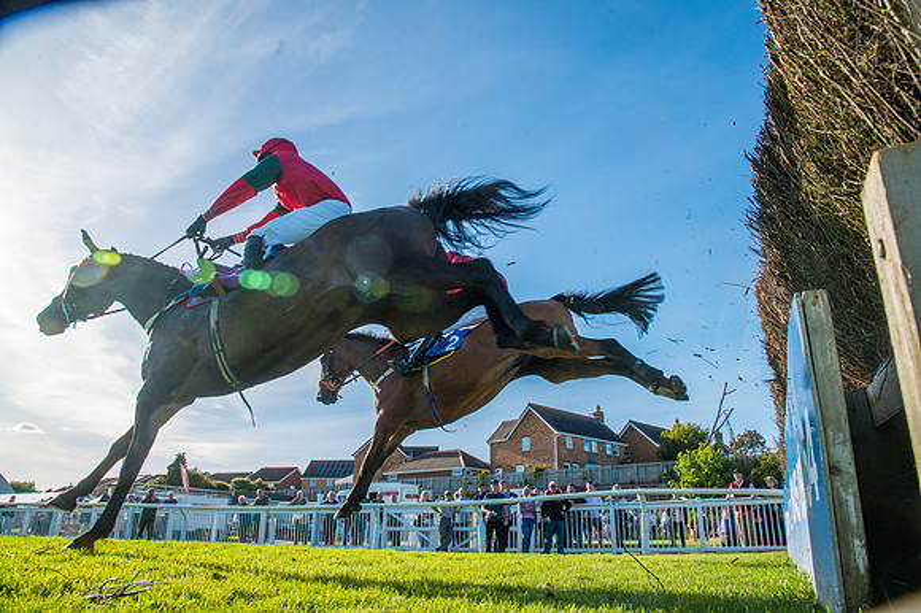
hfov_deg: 73.8
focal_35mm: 24
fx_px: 614
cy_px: 306
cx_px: 460
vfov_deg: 53.1
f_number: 8
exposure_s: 1/1250
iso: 500
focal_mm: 24
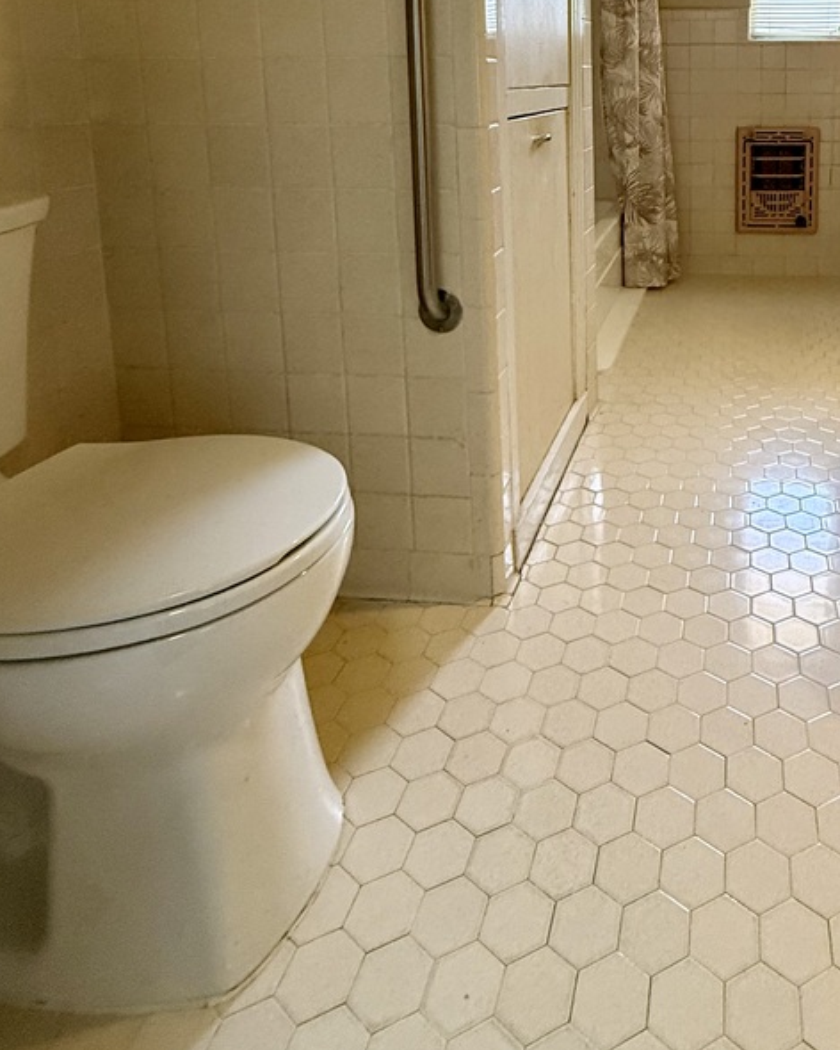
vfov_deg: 61.5
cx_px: 680
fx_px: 777
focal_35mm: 25
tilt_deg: -8.1
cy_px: 187
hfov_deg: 52.8
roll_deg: -0.6
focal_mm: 2.22
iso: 320
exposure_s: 1/60
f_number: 2.2
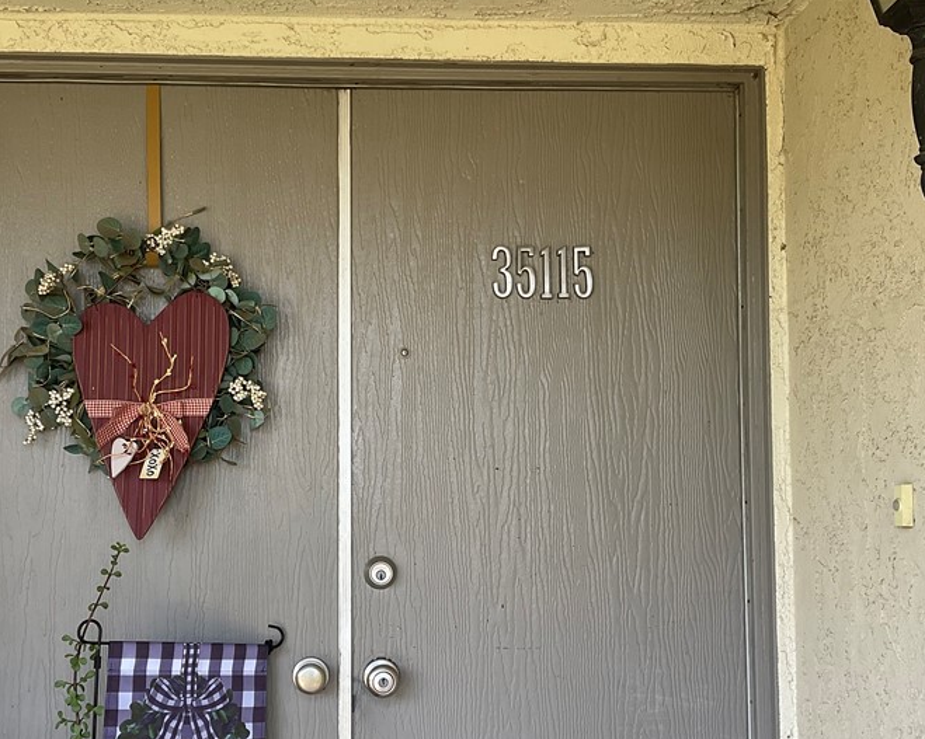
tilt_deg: +2.6
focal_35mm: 44
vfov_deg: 34.0
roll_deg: -0.3
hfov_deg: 41.9
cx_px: 401
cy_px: 442
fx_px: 1204
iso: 25
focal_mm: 3
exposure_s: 1/122
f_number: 1.8
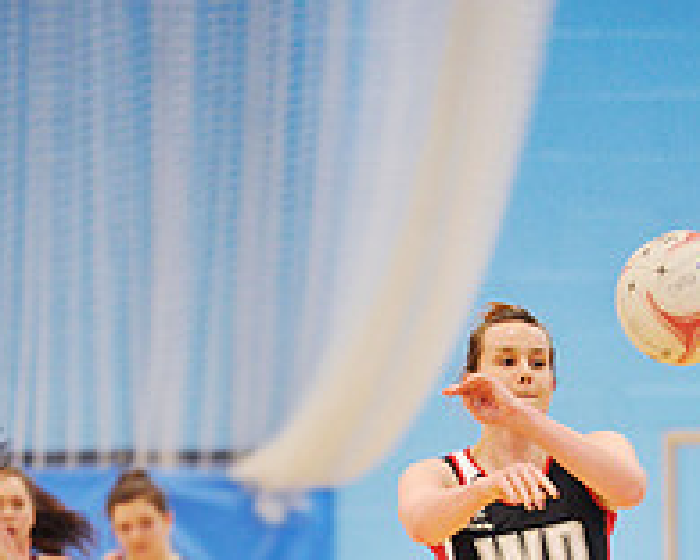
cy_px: 739
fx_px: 8950
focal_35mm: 432
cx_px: 429
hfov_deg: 4.5
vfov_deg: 3.6
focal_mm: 200
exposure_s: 1/400
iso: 5000
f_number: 2.8
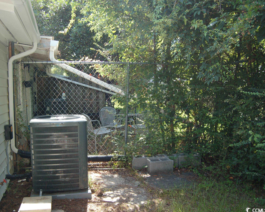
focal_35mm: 68
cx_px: 107
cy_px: 106
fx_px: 533
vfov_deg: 22.5
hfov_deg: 27.8
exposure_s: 1/400
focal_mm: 40
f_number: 5
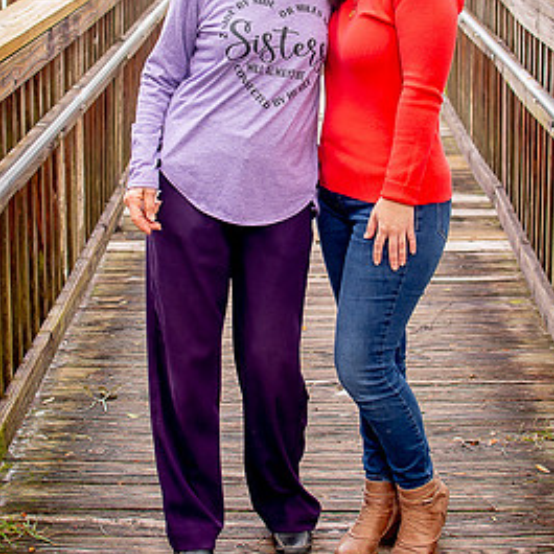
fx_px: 1358
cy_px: 199
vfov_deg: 23.0
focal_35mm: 75
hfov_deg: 23.1
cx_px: 295
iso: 200
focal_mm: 35
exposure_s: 1/250
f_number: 3.5
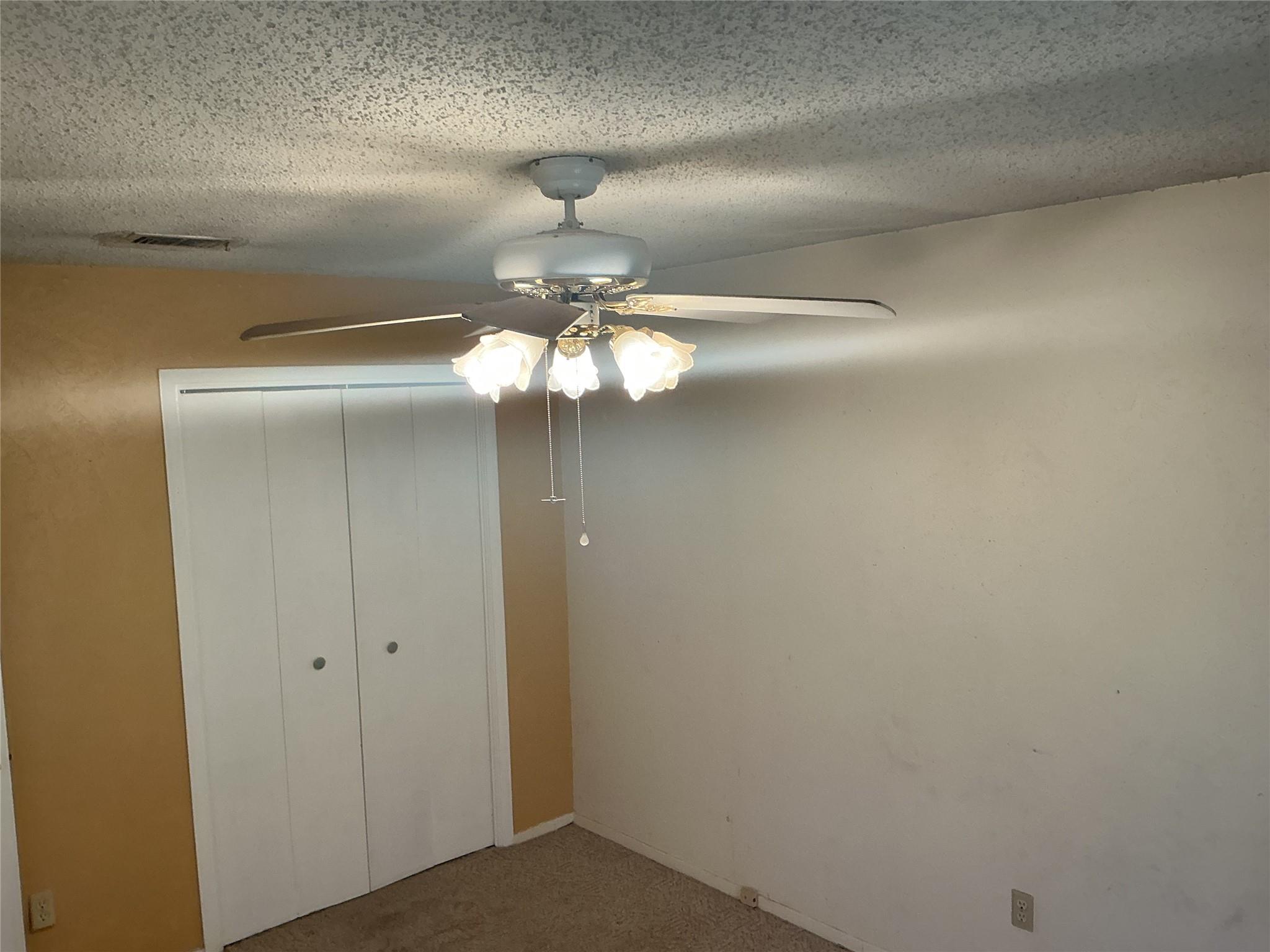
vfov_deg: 48.2
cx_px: 635
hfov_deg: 61.7
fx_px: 1064
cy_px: 476
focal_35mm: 29
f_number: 1.8
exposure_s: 1/60
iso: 50
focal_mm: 3
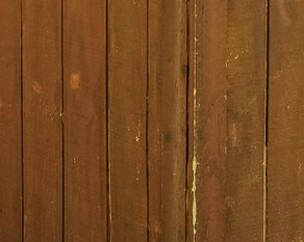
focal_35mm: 145
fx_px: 1303
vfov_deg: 10.2
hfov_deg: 13.2
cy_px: -143
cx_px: 264
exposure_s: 1/80
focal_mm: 22
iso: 400
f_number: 8
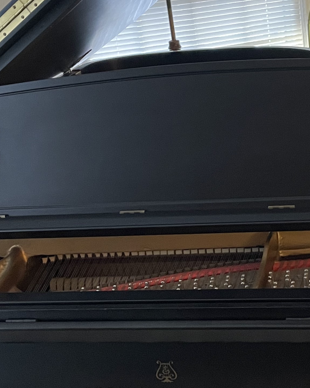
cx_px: 254
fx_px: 814
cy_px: 191
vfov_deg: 26.8
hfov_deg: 21.3
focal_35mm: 71
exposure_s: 1/30
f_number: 1.6
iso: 500
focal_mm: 4.2
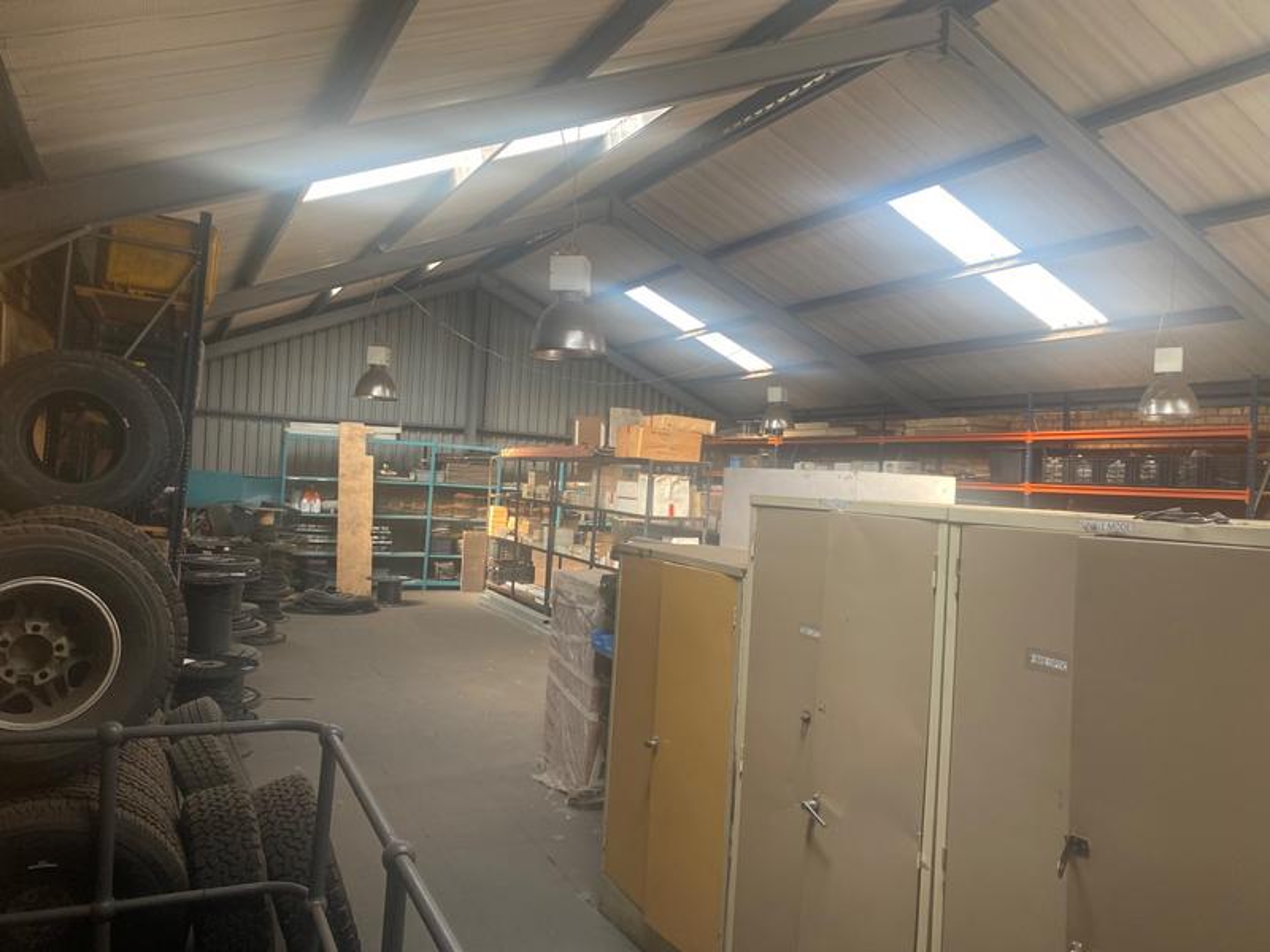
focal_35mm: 26
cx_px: 635
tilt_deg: +0.0
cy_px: 476
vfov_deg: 53.1
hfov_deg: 67.3
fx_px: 954
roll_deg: -3.7
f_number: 1.8
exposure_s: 1/116
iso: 125
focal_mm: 4.25
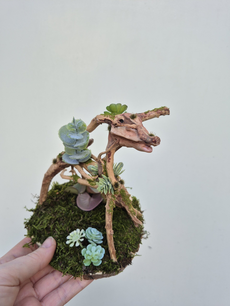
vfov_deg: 73.9
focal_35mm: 23
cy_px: 153
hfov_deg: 58.9
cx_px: 115
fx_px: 204
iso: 25
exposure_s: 1/180
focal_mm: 5.4
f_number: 1.8
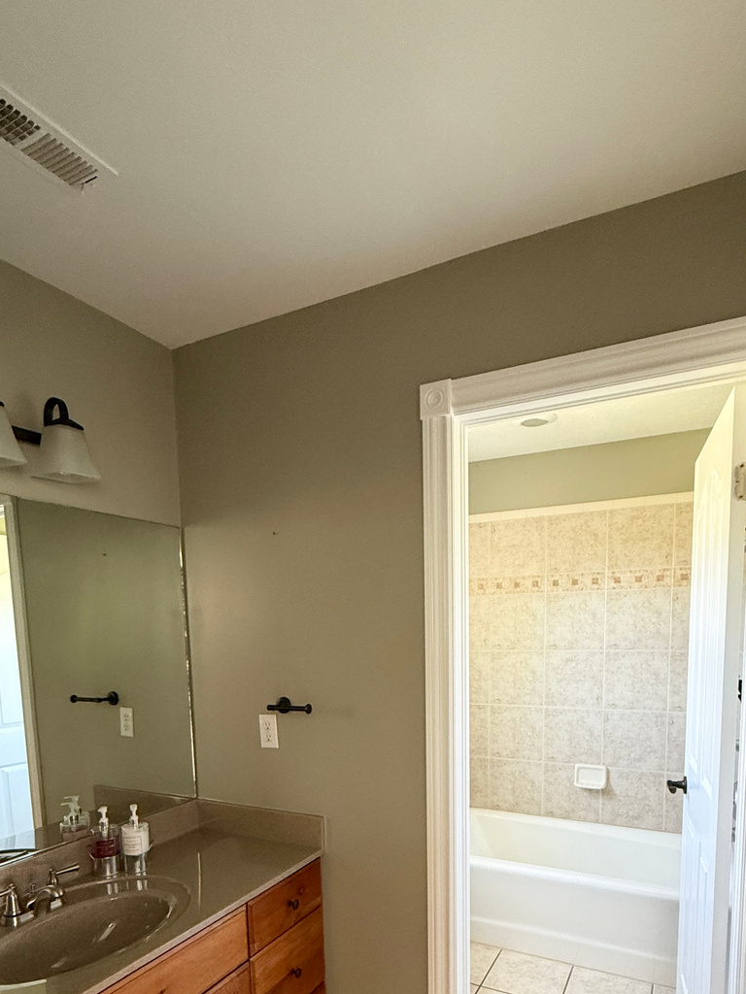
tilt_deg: -5.6
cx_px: 390
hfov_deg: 63.4
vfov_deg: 75.2
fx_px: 603
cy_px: 701
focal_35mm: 21
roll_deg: +0.7
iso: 400
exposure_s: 1/60
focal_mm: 2.22
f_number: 2.2
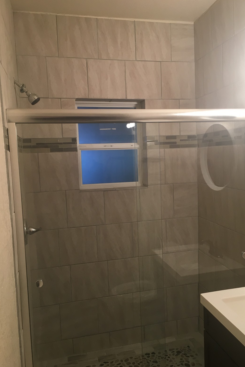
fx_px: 316
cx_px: 137
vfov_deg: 60.3
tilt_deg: -2.8
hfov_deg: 42.3
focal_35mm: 31
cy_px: 184
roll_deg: +1.7
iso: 50
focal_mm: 4.15
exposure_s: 1/30
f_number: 2.2
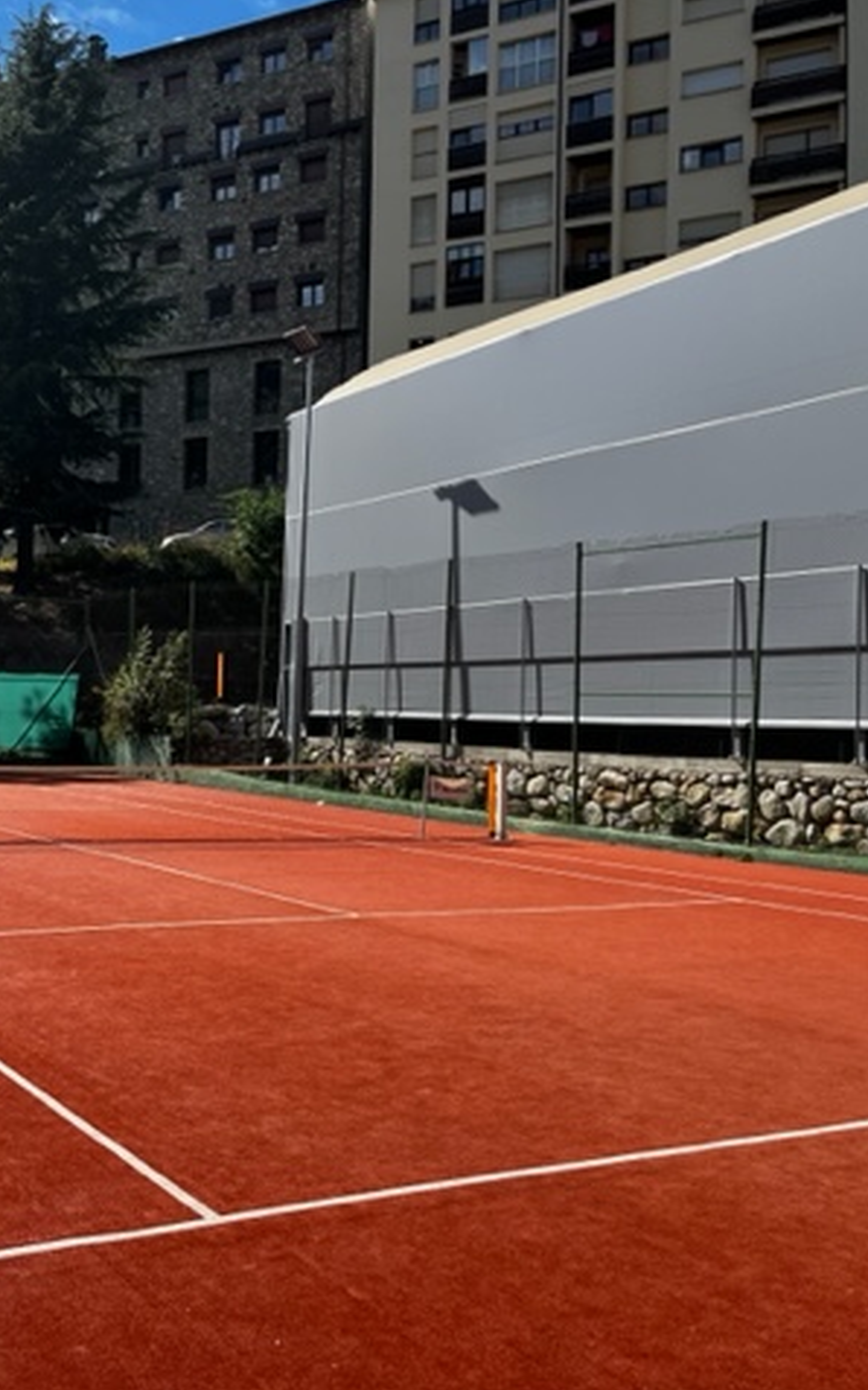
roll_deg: -1.4
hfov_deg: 33.6
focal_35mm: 37
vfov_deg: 52.8
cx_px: 192
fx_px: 1401
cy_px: 694
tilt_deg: +1.5
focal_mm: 5.1
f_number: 1.6
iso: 50
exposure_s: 1/2825
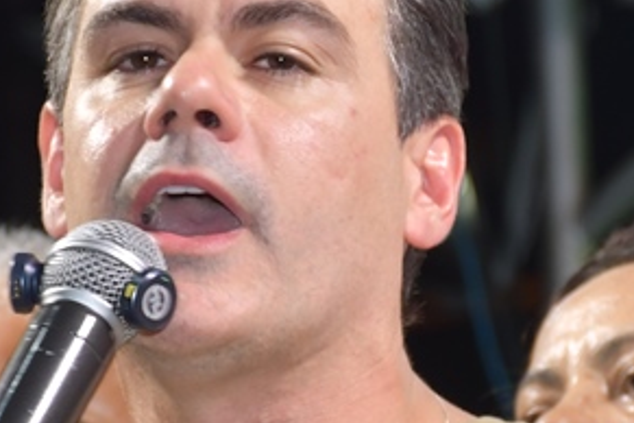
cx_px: 390
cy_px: 278
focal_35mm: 500
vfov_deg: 2.7
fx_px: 8805
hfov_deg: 4.1
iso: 400
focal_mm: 95
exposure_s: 1/60
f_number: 5.3
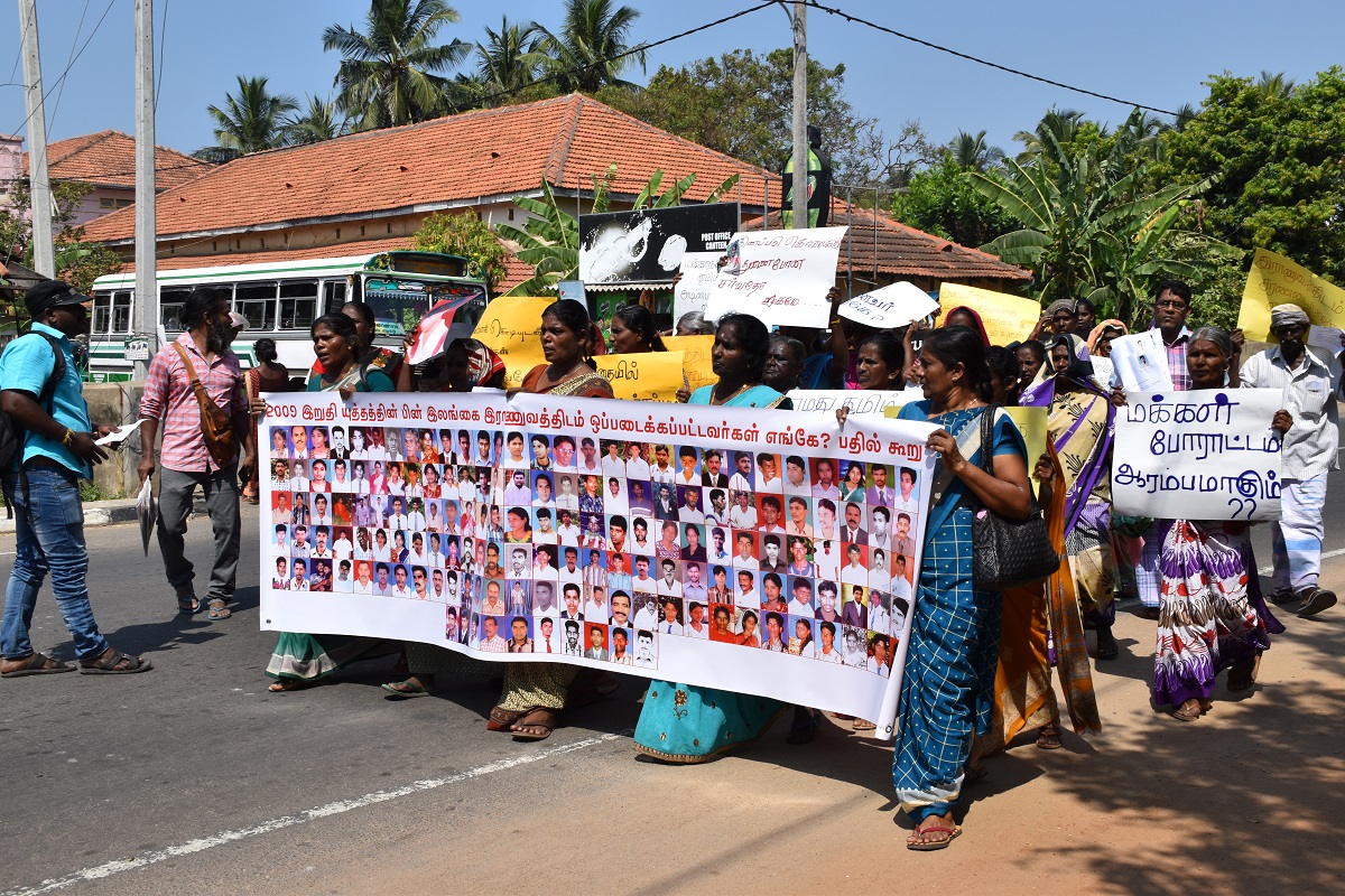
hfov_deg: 47.9
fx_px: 1513
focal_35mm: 40
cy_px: 448
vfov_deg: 33.0
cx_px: 672
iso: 200
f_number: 10
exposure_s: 1/400
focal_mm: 27
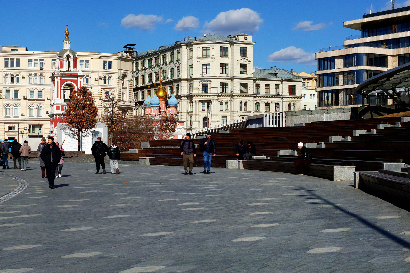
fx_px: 752
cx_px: 205
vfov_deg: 20.6
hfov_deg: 30.5
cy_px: 136
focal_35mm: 66
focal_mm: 50
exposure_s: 1/400
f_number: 11
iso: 100
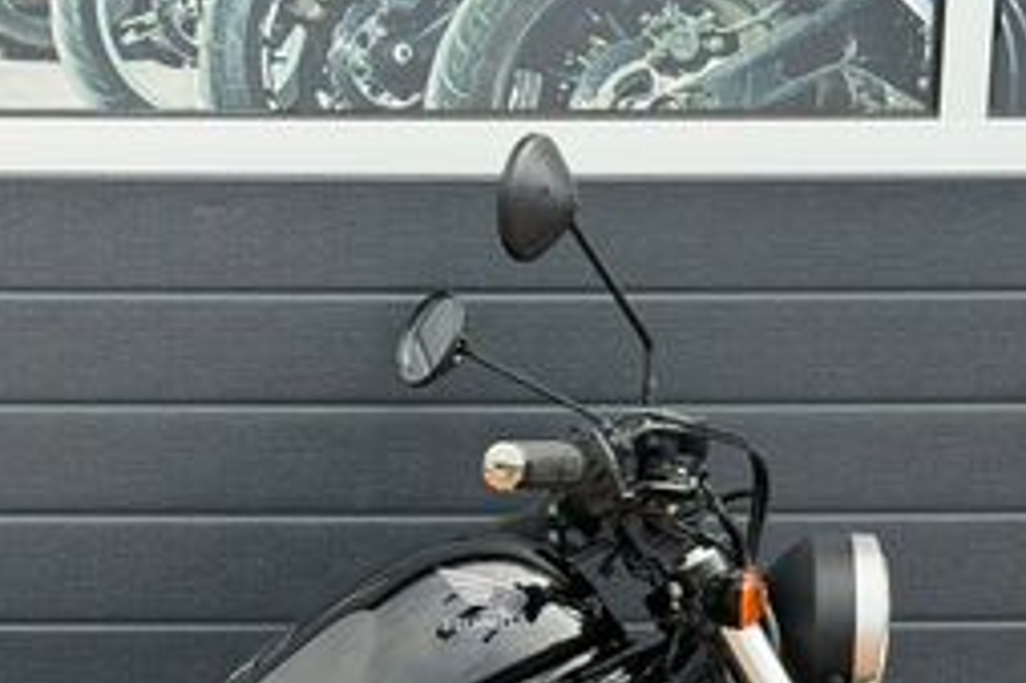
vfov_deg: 10.7
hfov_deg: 16.2
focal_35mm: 126
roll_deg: -0.7
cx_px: 226
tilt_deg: -14.2
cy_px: 849
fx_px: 3589
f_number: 1.78
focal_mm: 6.76
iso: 64
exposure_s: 1/1116
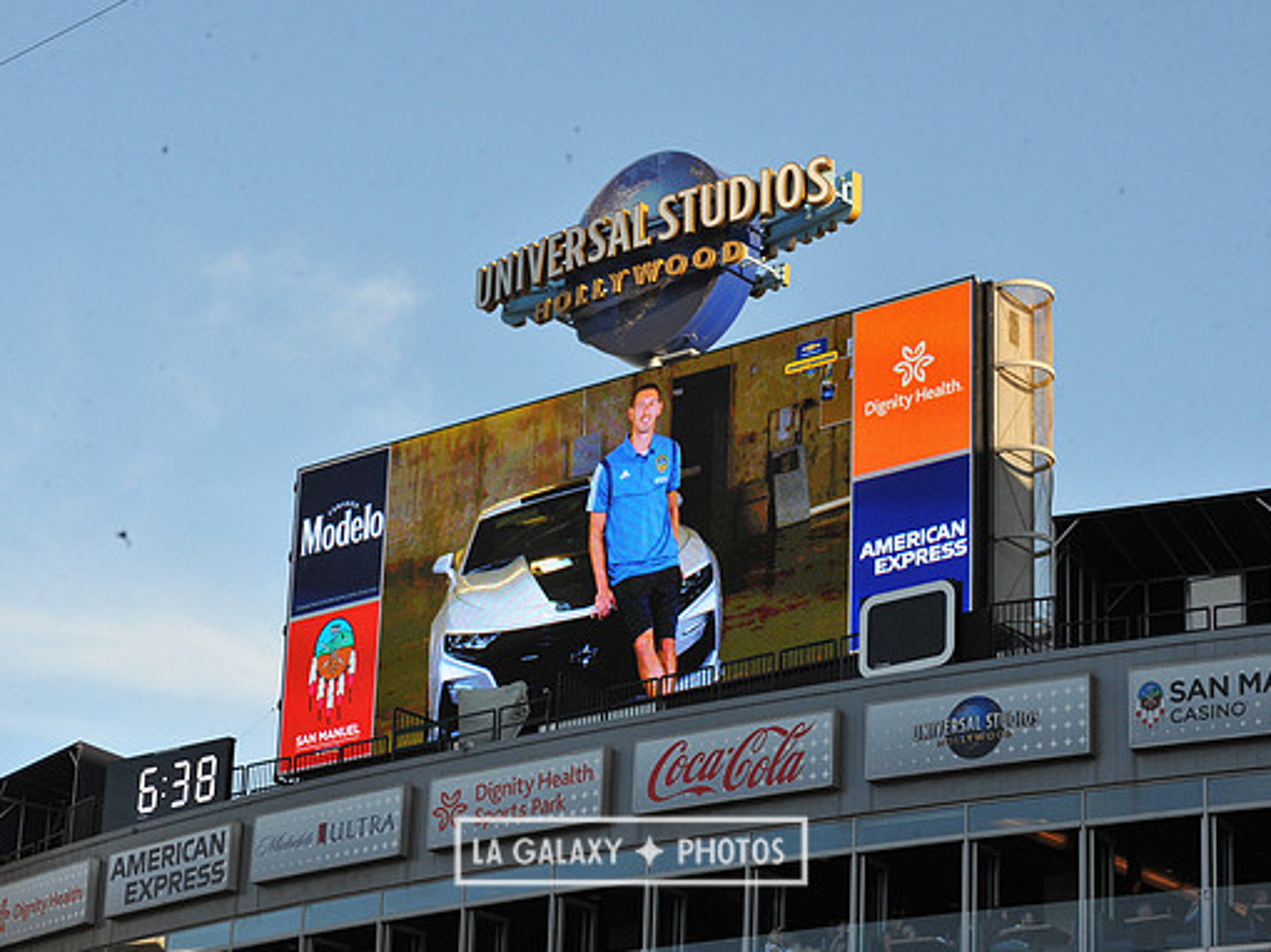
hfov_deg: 20.9
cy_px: 476
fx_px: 3450
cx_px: 631
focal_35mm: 94
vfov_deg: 15.7
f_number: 14
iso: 1600
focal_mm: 86
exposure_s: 1/800
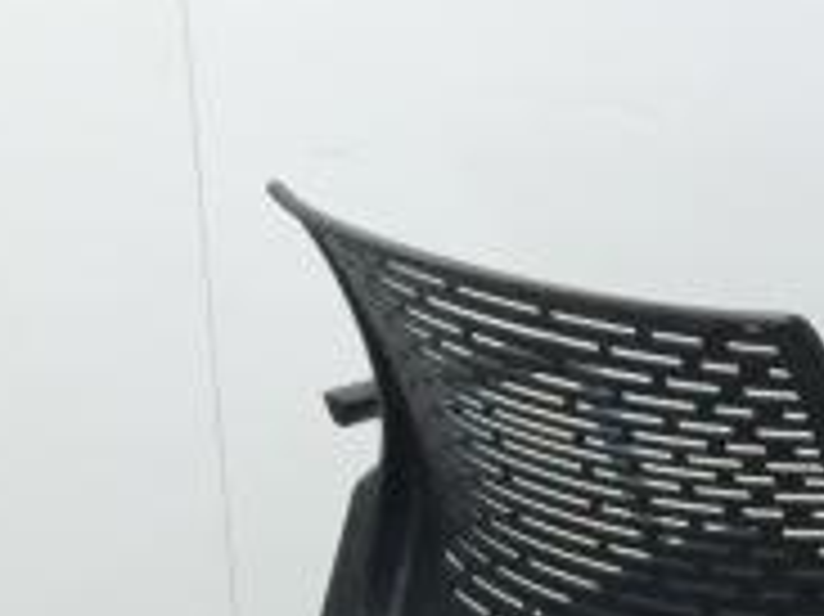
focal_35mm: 112
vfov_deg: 13.1
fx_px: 2664
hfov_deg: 17.4
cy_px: 603
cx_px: 693
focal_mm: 5.8
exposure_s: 1/50
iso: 800
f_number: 3.5
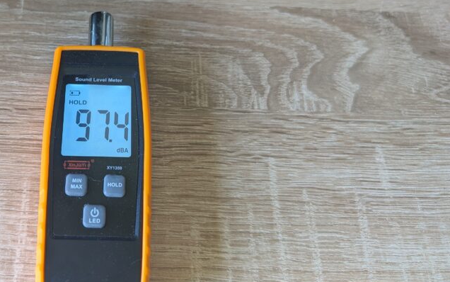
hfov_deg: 46.4
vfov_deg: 31.0
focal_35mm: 41
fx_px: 503
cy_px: 87
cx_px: 112
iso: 90
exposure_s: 1/30
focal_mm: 6.9
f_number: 1.68
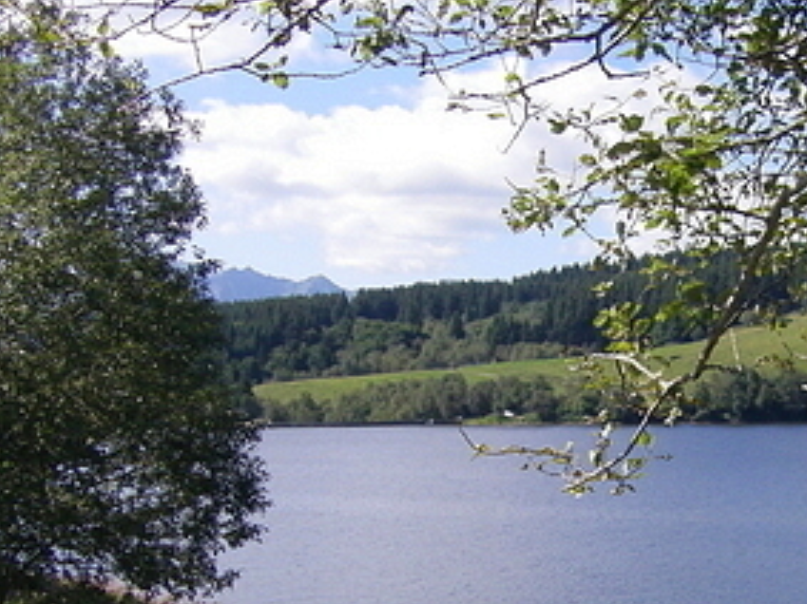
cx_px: 662
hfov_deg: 22.4
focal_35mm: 86
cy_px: 422
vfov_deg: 17.1
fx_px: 2004
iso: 80
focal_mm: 6.3
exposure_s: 1/160
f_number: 7
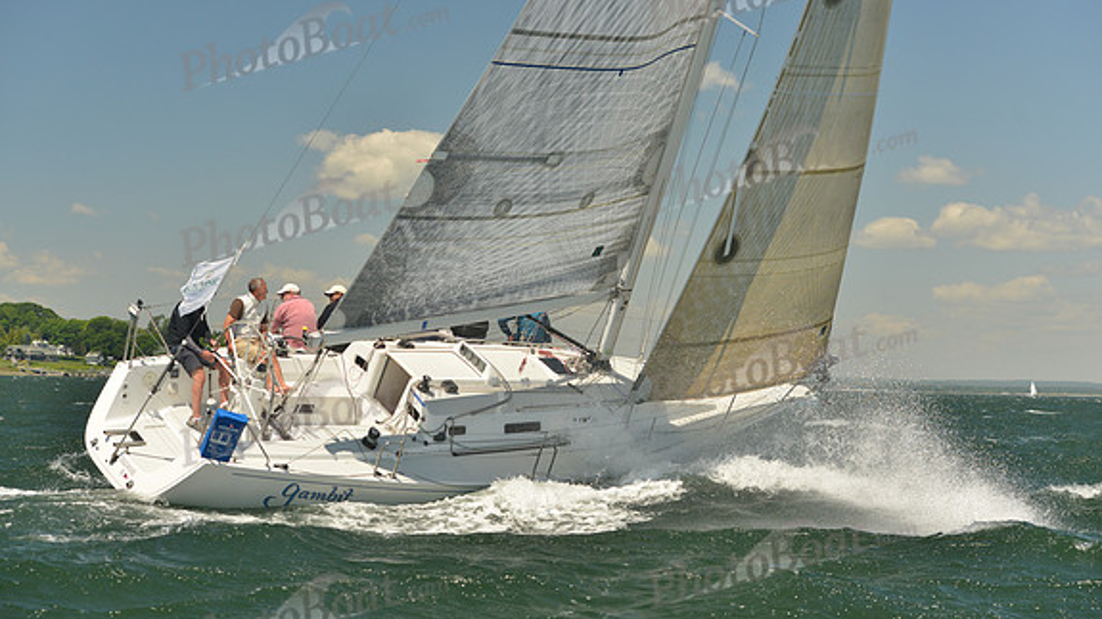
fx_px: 2162
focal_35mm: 74
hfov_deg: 28.6
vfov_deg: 16.3
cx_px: 550
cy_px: 290
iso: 400
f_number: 5.6
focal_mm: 70
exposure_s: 1/800
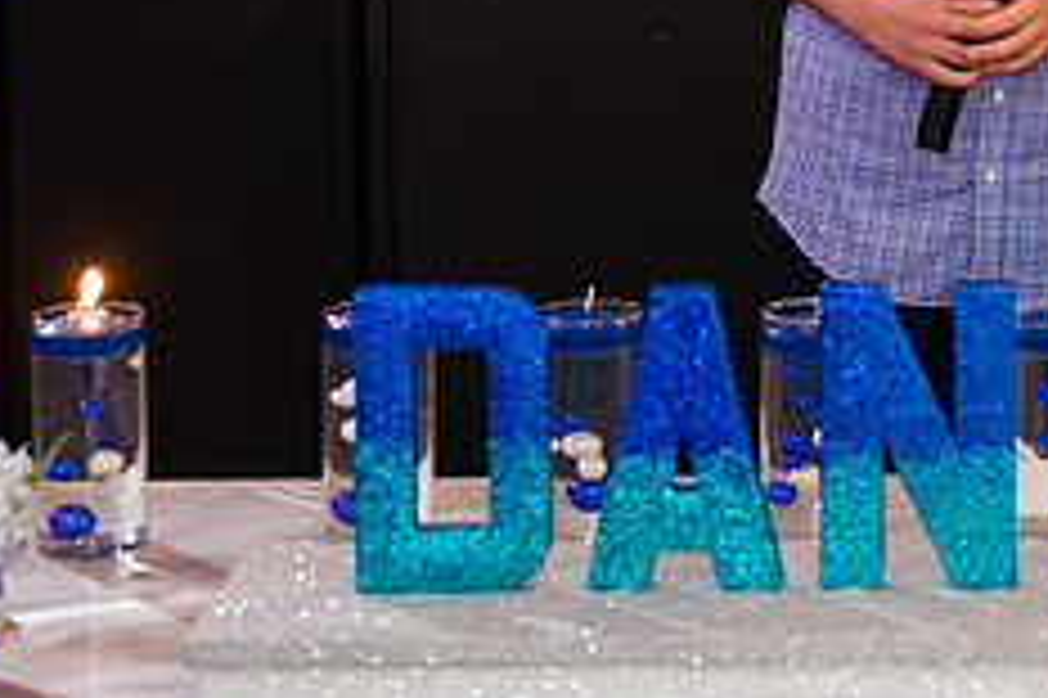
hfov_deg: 14.8
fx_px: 3985
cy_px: -169
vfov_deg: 9.8
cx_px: 976
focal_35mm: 137
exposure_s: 1/125
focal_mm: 55
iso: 1250
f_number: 3.2
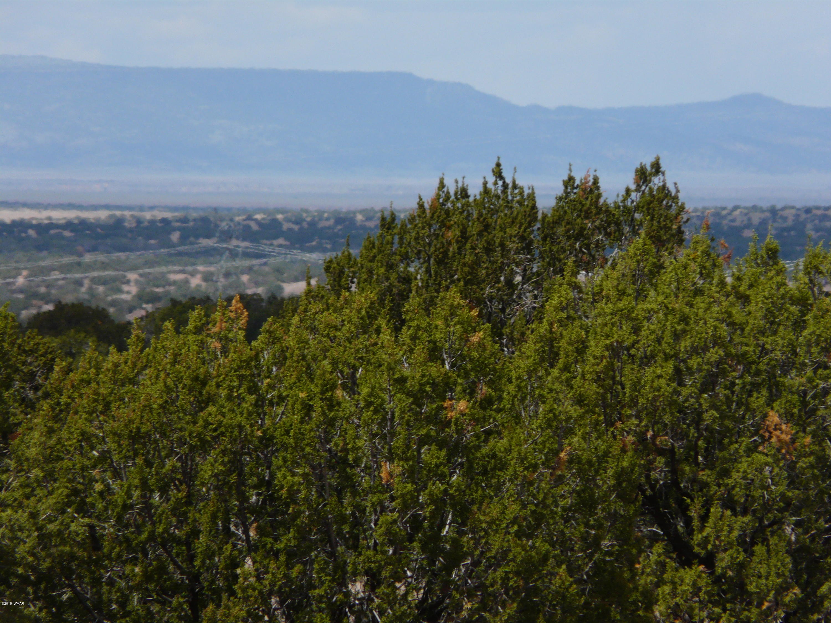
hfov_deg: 3.9
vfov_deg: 3.0
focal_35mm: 504
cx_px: 416
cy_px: 312
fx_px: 12099
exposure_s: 1/500
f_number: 6.3
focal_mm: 82.8
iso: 100
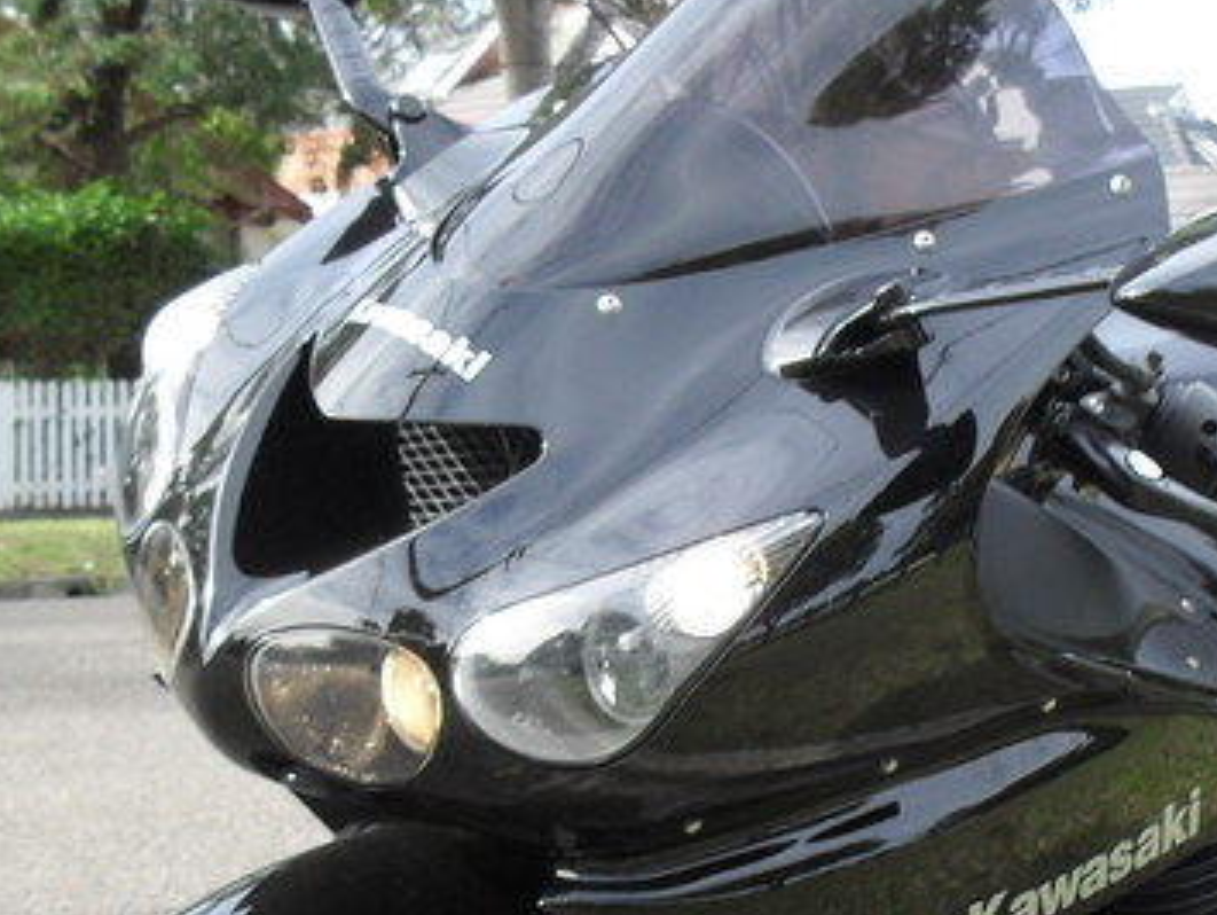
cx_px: 925
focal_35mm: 79
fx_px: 2779
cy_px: 877
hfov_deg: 24.4
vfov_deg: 18.3
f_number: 3.2
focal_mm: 6.3
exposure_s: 1/250
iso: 100
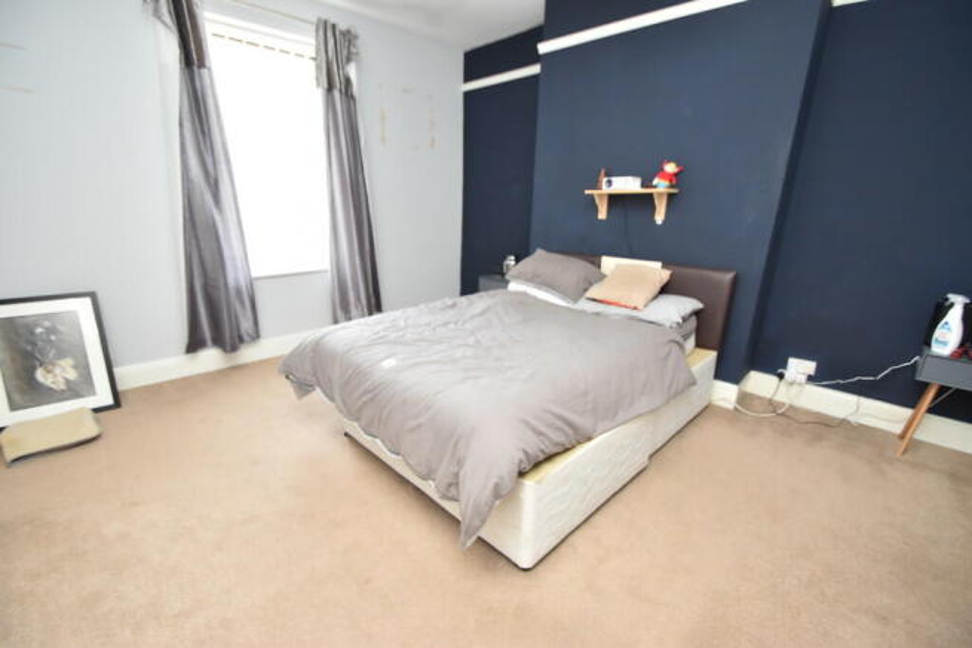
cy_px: 324
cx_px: 486
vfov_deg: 77.4
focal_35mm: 15
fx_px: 405
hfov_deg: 100.4
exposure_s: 1/80
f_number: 4.5
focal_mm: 10
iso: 800
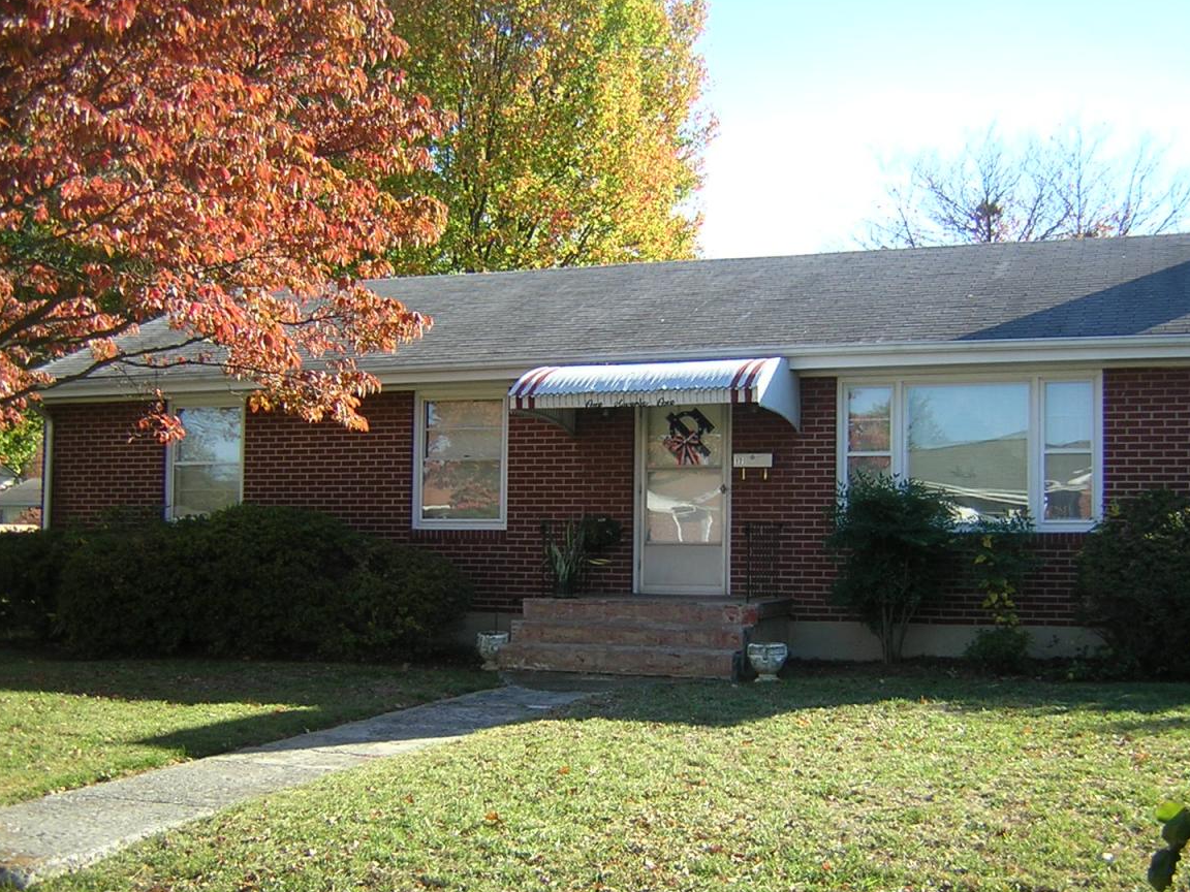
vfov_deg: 35.9
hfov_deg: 46.8
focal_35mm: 40
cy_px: 489
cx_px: 639
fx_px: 1375
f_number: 2.6
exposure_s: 1/346
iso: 100
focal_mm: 4.7
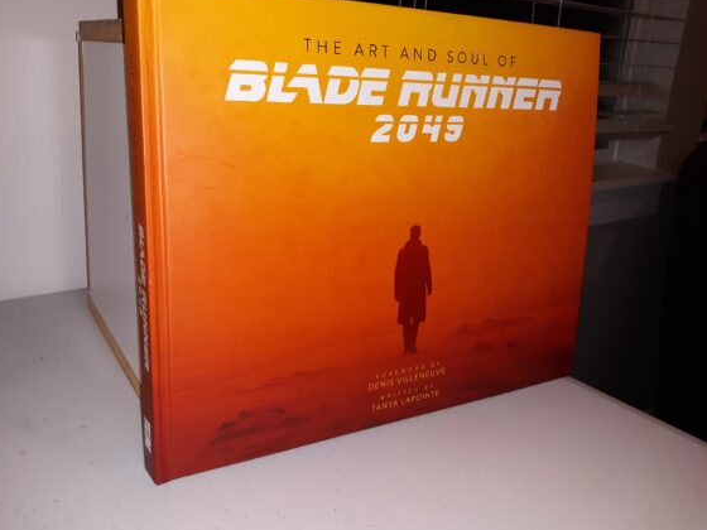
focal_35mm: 30
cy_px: 247
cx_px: 331
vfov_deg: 46.8
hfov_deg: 59.9
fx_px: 613
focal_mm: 3.7
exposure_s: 1/60
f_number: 1.7
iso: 64
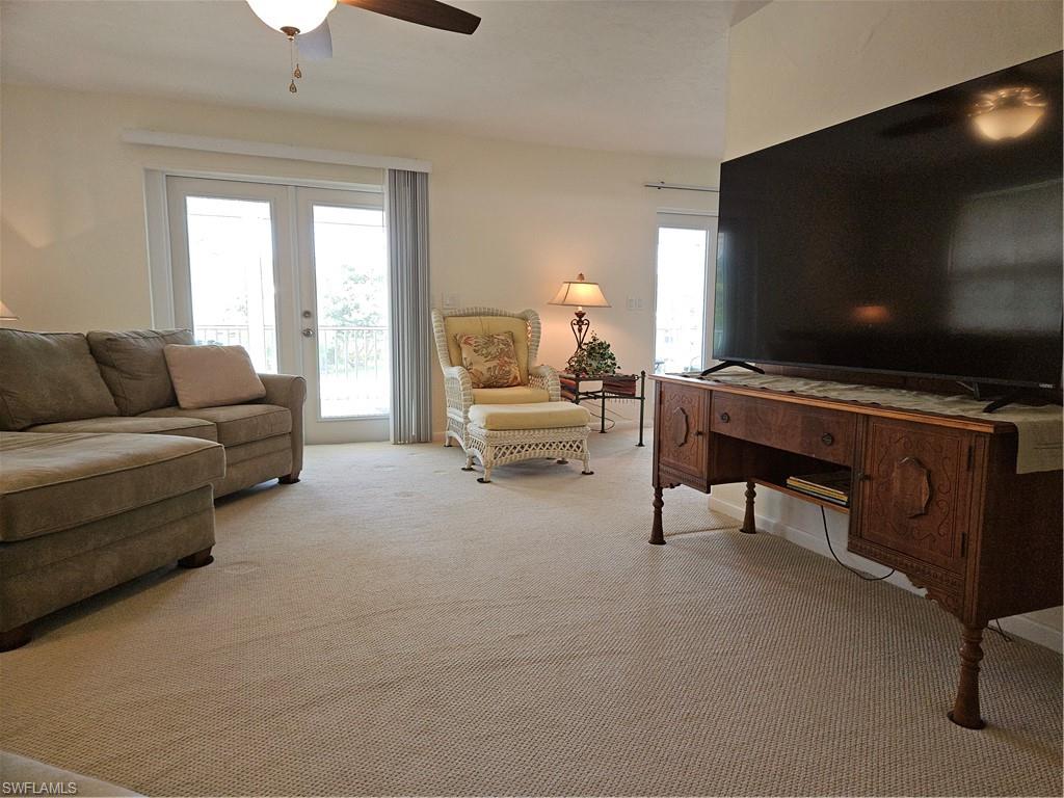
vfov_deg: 58.9
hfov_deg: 73.9
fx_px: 707
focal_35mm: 23
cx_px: 532
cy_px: 399
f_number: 1.8
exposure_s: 1/60
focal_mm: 5.4
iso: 80
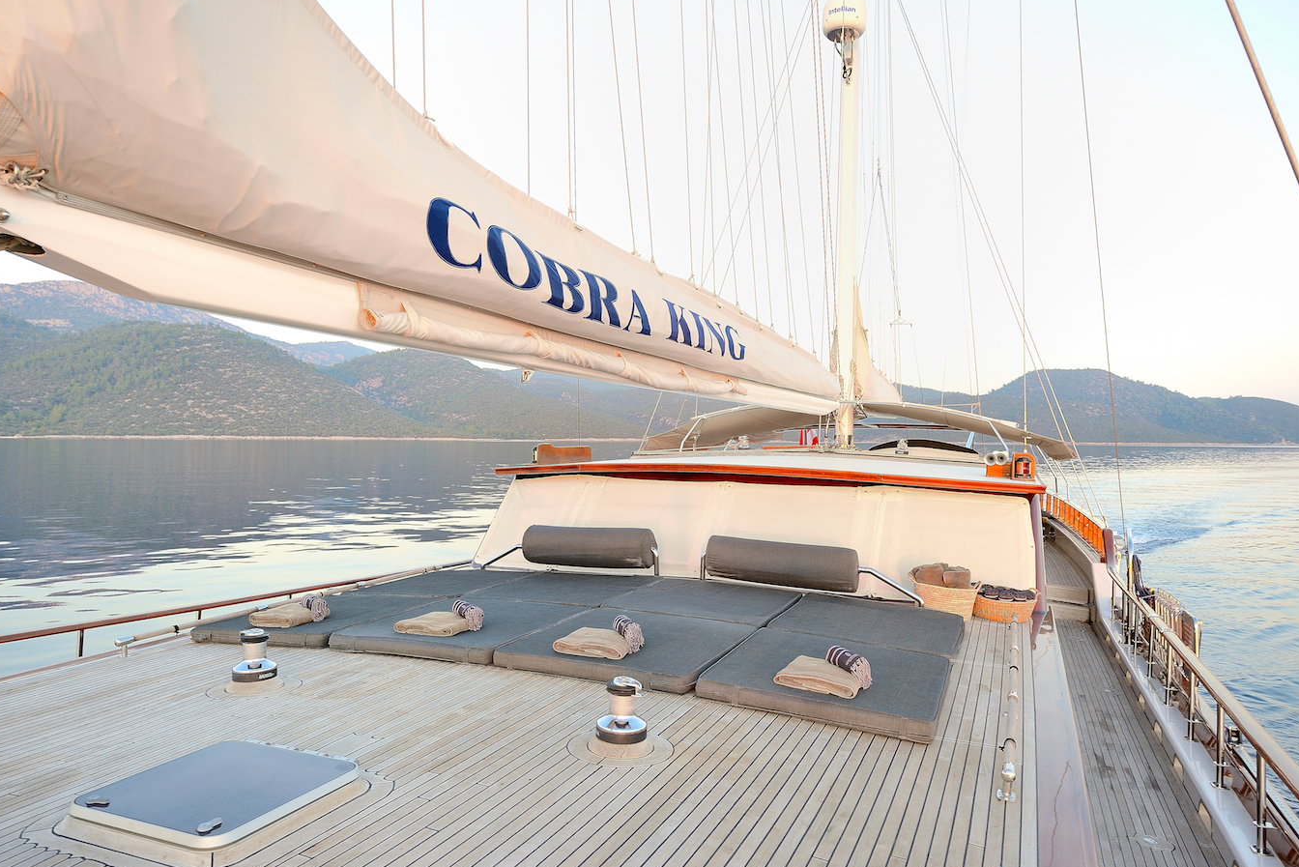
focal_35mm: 25
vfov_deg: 51.3
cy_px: 420
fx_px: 902
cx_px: 635
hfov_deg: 71.5
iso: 320
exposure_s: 1/100
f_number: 5.6
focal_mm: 24
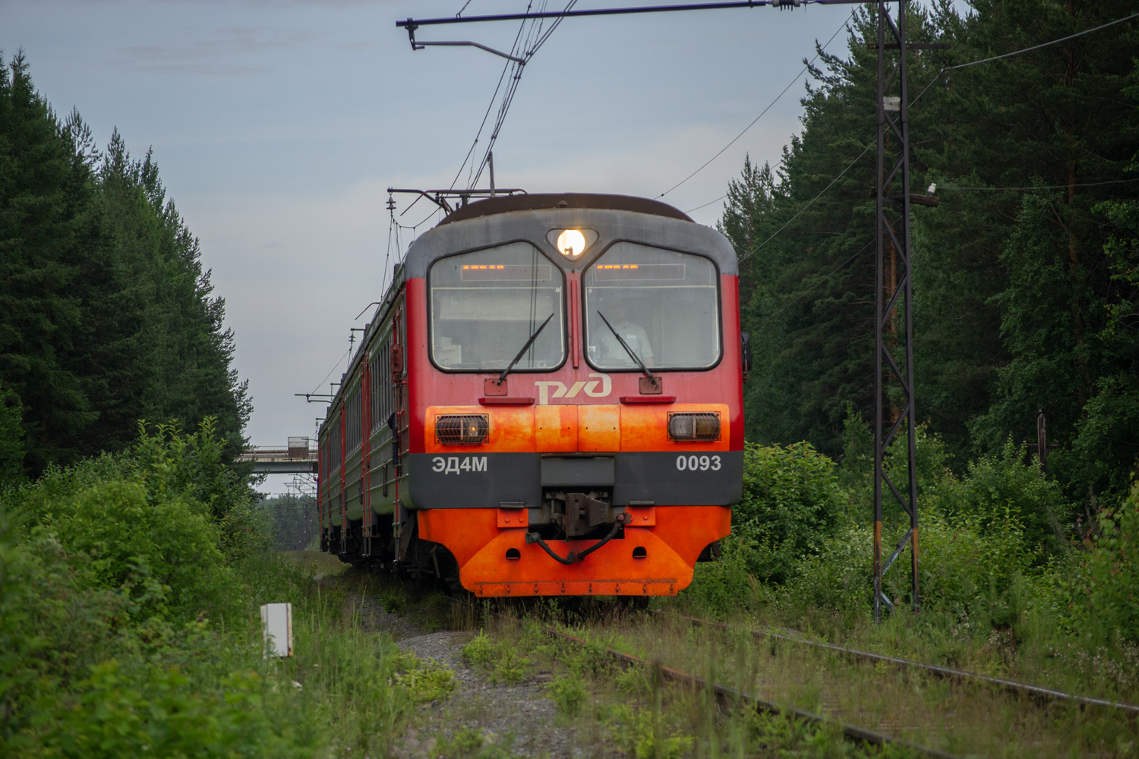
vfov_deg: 9.0
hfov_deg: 13.4
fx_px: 4840
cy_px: 380
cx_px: 570
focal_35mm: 153
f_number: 4.5
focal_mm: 102
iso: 400
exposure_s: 1/1000
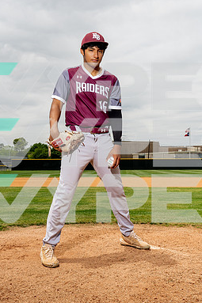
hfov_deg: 28.6
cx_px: 89
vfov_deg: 41.9
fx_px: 396
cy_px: 143
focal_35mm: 47
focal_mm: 40
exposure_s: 1/250
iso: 100
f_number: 10
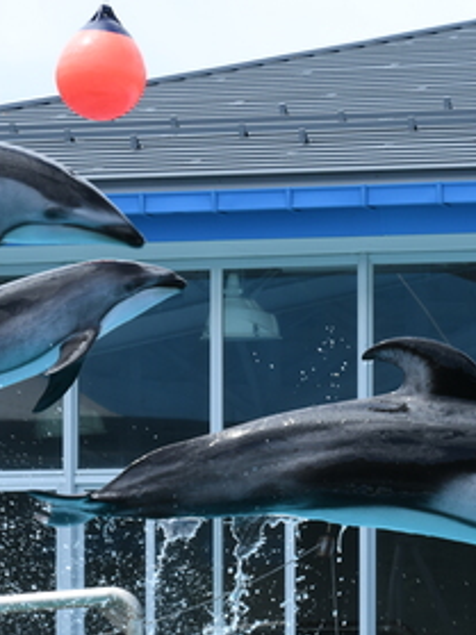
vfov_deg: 7.0
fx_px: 5158
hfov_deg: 5.3
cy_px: 455
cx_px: 139
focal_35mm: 281
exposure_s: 1/250
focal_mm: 85
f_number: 8
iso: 100
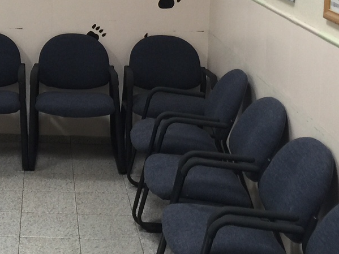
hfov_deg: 23.6
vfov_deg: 18.1
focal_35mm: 79
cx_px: -6
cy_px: -8
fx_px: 774
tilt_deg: -7.9
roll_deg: -1.8
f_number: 2.2
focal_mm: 4.15
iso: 40
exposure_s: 1/15
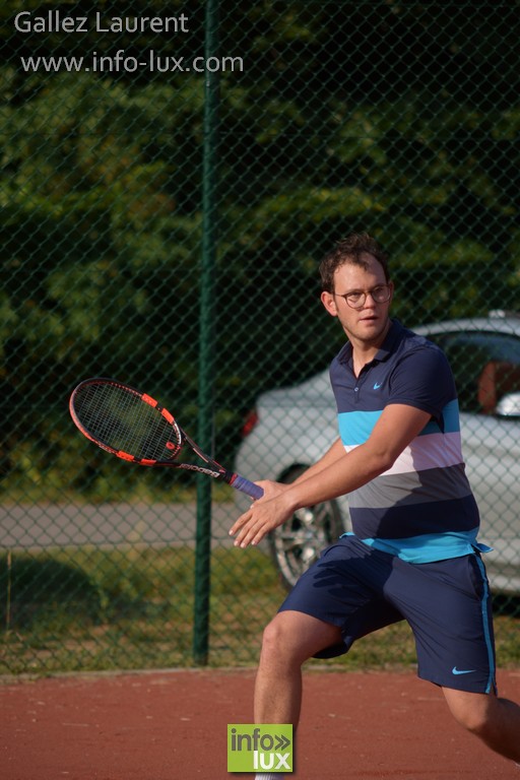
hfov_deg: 6.1
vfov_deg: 9.1
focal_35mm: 225
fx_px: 4875
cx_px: 260
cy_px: 390
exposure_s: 1/2000
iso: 125
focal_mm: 150
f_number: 2.8
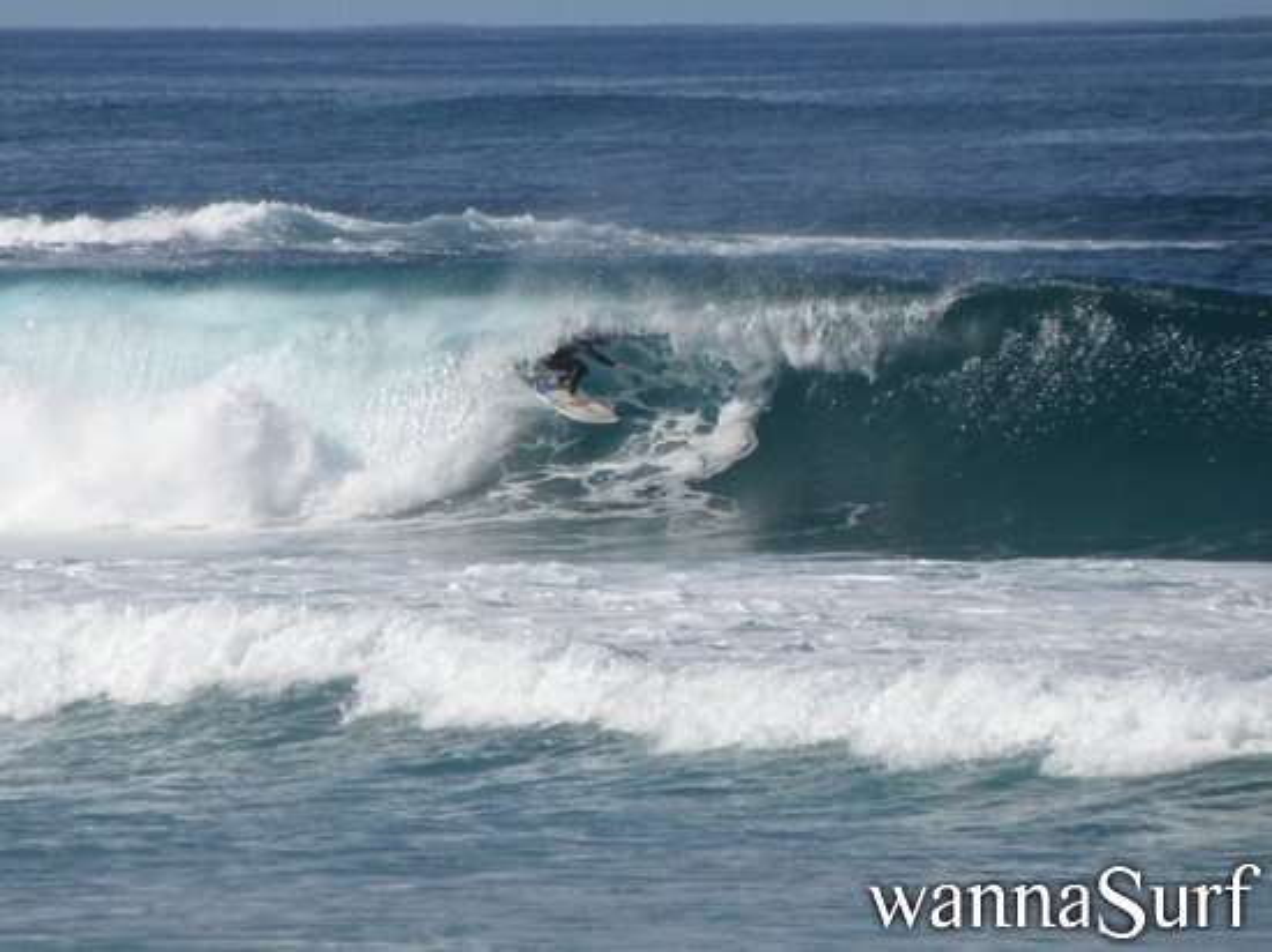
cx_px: 636
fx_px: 19100
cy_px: 476
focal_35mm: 520
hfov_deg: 3.8
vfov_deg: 2.9
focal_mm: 92
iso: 64
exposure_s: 1/800
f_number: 5.6
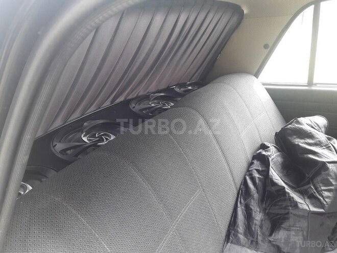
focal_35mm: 28
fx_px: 273
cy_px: 126
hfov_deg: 63.4
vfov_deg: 49.7
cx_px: 168
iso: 125
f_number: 1.9
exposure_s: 1/33
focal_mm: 3.7
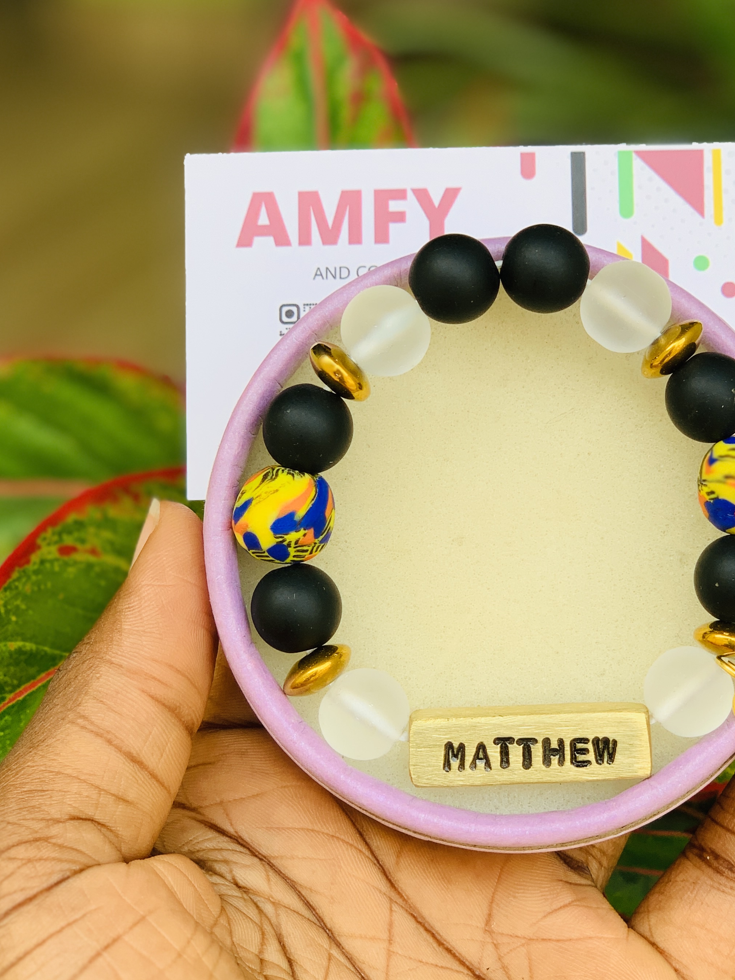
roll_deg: +0.3
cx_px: 492
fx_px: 2208
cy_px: 525
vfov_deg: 25.0
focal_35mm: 78
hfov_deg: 18.8
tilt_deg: -25.4
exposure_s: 1/122
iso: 20
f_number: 2.4
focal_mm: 6
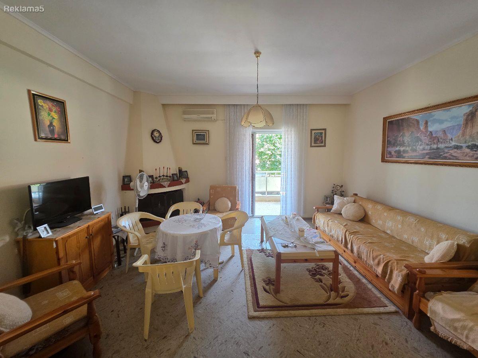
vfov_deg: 89.9
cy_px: 179
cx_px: 239
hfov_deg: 106.2
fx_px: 180
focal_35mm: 13
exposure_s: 1/120
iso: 200
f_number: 1.9
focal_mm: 2.2
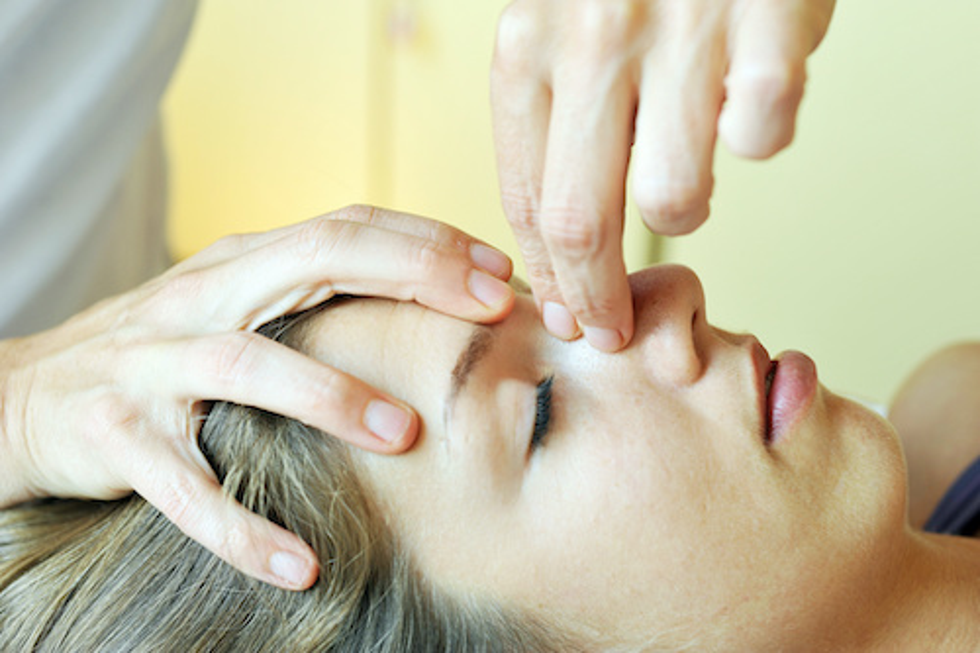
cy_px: 326
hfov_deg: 39.6
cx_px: 490
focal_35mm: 50
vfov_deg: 27.0
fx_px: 1361
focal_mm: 50
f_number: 4.5
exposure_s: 1/80
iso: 200
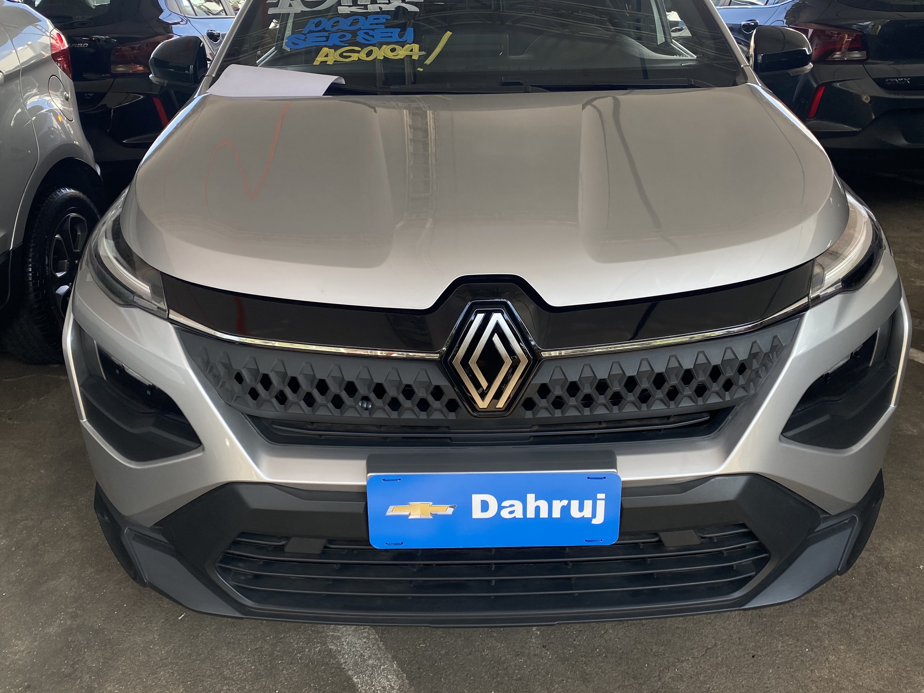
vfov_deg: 45.3
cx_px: 465
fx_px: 827
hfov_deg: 58.4
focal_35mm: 31
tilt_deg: -21.3
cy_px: 303
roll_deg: +1.8
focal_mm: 4.25
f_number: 1.8
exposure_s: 1/340
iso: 32
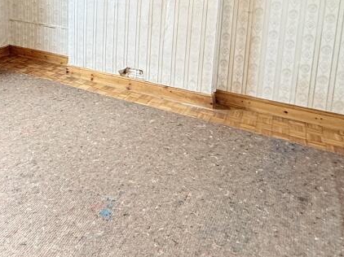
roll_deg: +0.0
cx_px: 73
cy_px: 9
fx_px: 338
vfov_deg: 37.9
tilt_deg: -10.4
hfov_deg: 51.0
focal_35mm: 34
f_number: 2.2
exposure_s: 1/50
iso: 250
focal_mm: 2.22
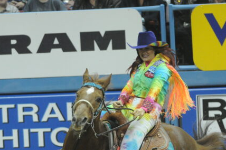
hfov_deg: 5.2
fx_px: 2476
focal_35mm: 395
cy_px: 122
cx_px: 103
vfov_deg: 3.5
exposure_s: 1/500
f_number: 2.8
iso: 5000
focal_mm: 165
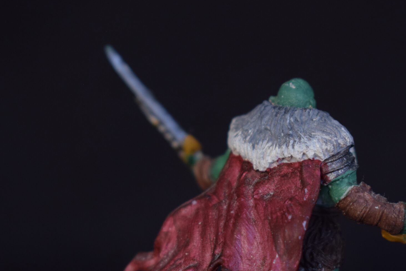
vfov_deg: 10.8
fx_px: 1421
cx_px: 275
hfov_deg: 16.2
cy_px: 224
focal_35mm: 126
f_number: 5.3
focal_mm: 48
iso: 400
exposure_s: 1/30
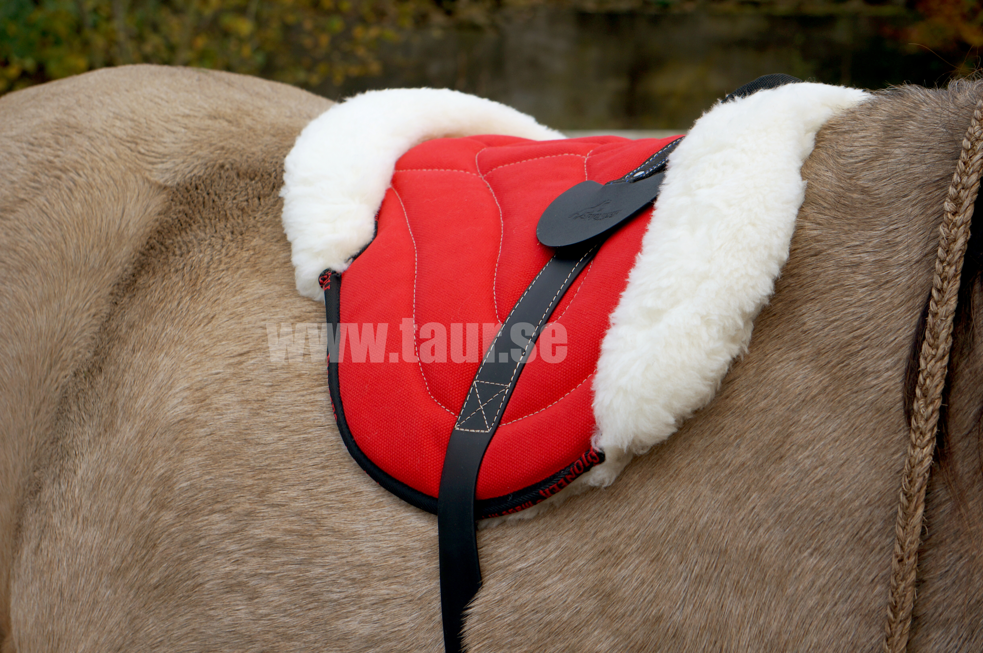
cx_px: 492
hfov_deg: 24.6
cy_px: 326
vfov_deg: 16.5
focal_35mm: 82
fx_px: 2250
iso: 100
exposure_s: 1/125
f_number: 6.3
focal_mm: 55
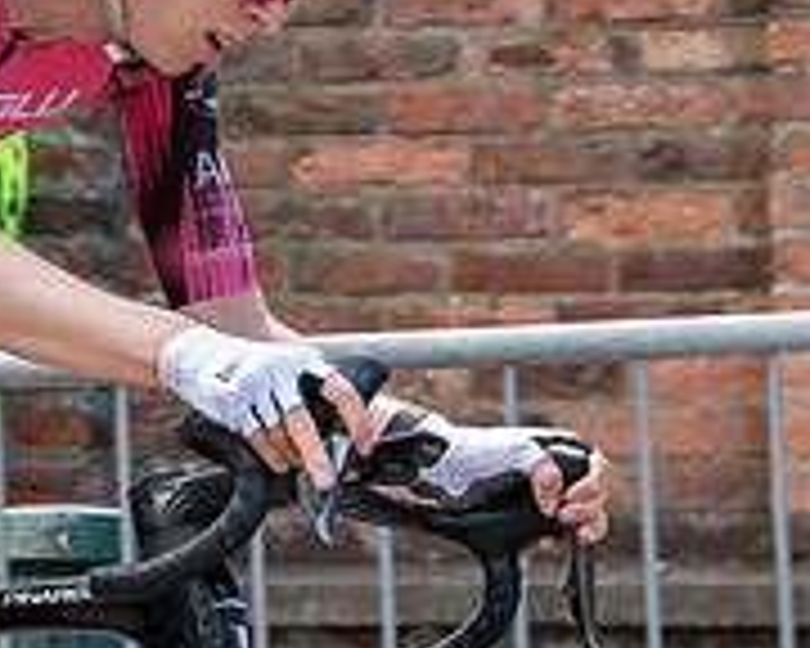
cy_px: -56
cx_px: 81
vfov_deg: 6.2
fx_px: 5945
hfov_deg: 7.8
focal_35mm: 248
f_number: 5
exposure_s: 1/1000
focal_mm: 82
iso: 1600
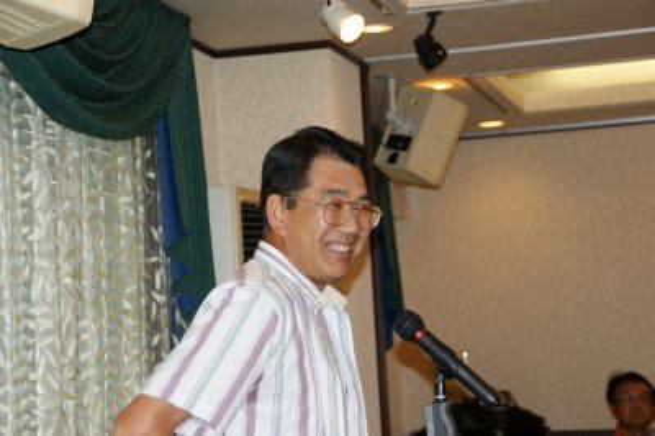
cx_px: 328
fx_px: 1909
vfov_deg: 13.0
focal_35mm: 105
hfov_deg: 19.5
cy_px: 218
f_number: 5.6
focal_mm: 70
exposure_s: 1/100
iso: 400
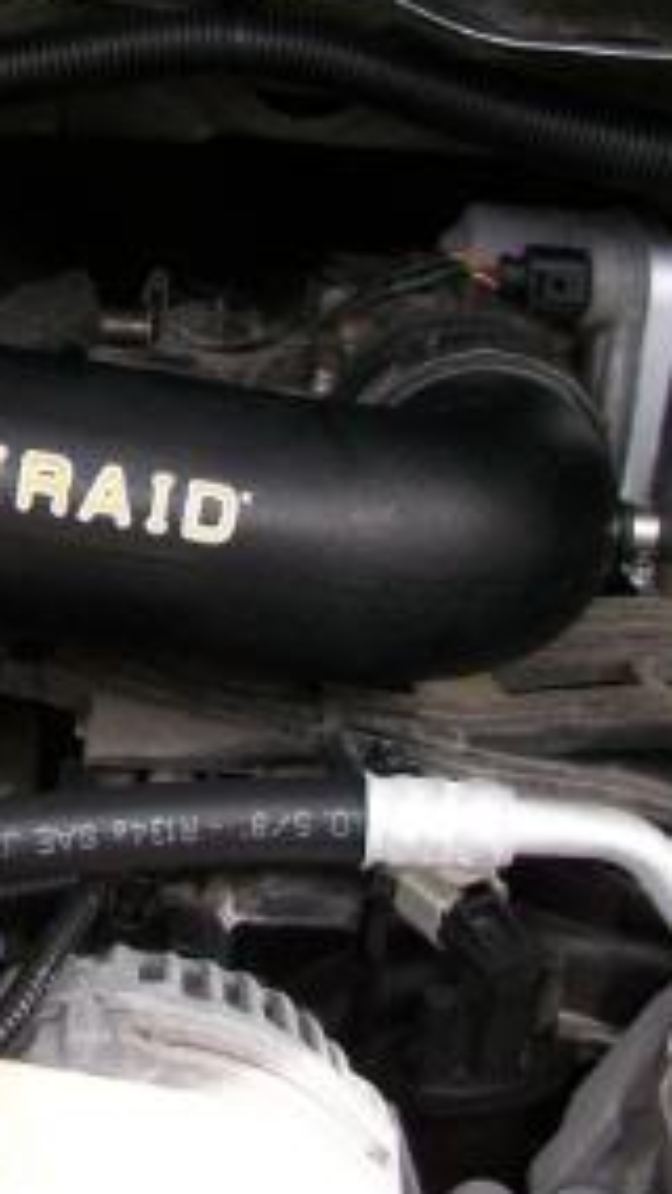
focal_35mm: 86
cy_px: 446
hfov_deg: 13.1
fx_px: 2721
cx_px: -416
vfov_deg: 24.7
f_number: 3.1
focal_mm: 6.3
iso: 80
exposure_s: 1/125
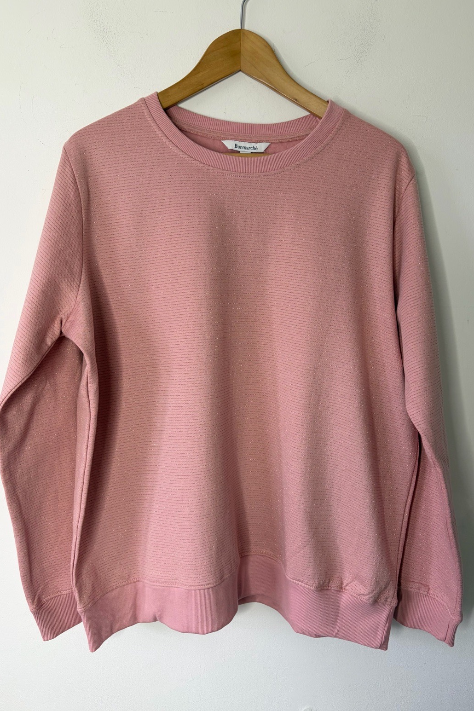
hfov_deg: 46.4
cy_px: 358
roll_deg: +0.0
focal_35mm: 28
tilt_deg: -7.2
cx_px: 231
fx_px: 553
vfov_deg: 65.5
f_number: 1.6
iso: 80
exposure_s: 1/120
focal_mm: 5.96
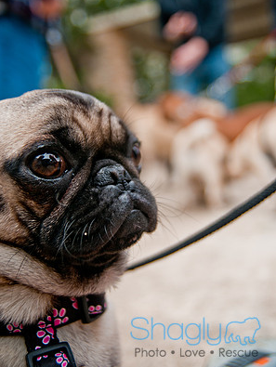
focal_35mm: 48
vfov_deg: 39.9
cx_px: 138
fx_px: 505
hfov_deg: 30.6
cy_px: 166
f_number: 2.8
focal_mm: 29
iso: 200
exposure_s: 1/640
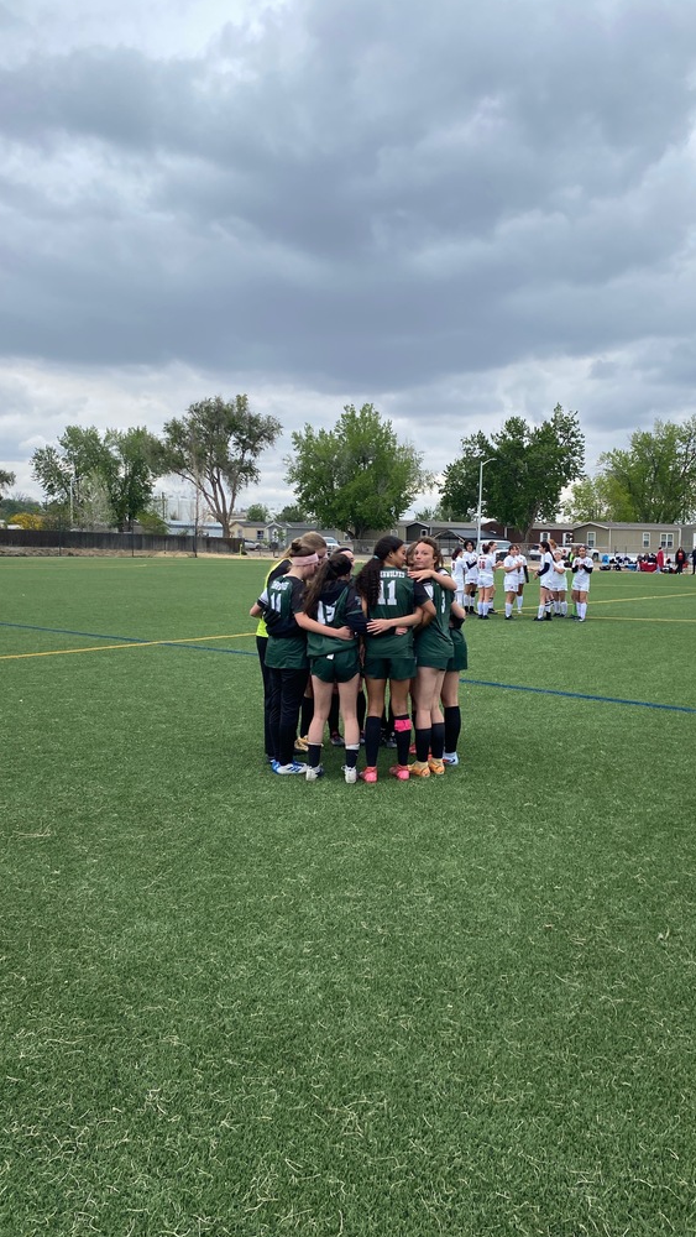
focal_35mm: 29
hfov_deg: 40.2
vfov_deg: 66.1
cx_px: 375
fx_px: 951
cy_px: 618
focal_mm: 4.25
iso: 32
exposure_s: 1/1043
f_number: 1.8
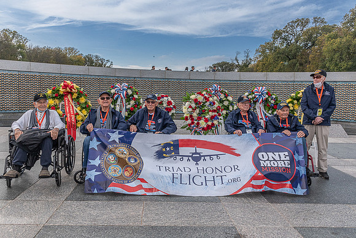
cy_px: 122
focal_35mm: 29
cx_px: 169
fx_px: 289
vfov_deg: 44.6
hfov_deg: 63.1
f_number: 18
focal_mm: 27
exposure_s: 1/250
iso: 500
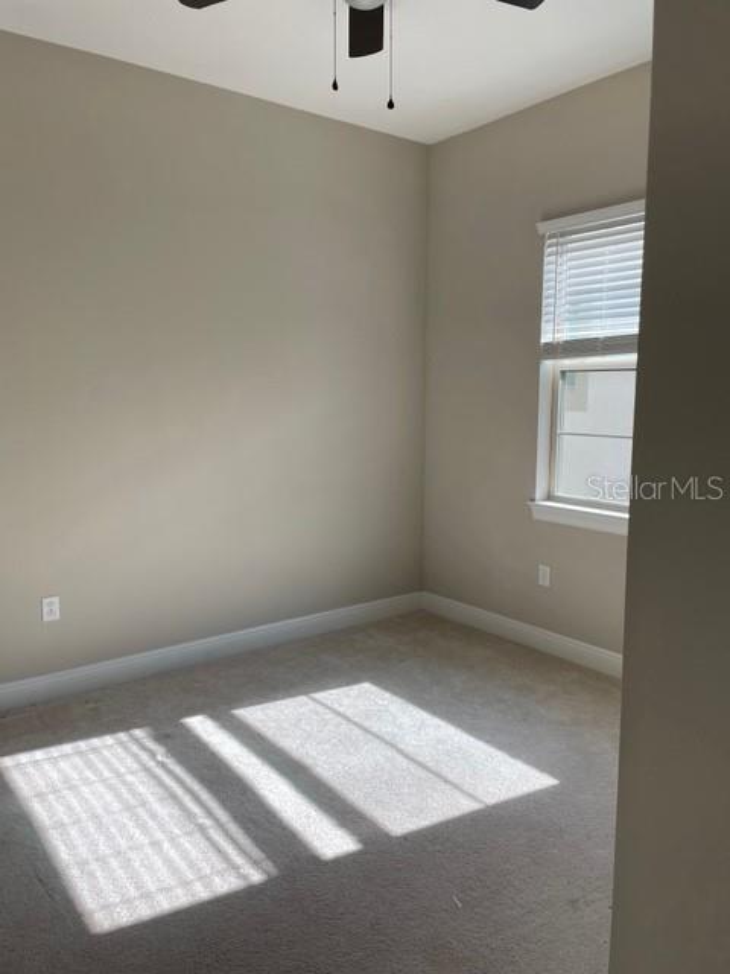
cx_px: 365
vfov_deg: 67.3
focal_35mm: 26
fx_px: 731
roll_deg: +0.0
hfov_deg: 53.1
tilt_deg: -7.1
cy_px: 487
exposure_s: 1/355
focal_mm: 4.2
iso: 32
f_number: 1.6
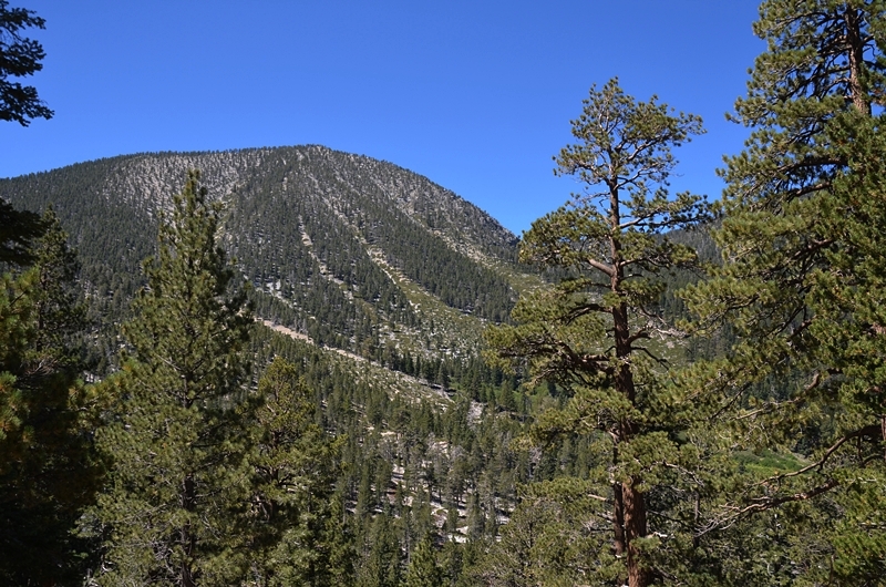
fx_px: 737
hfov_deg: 62.0
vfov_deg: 43.4
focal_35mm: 30
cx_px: 443
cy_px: 294
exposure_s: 1/250
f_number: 6.3
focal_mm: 20
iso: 100
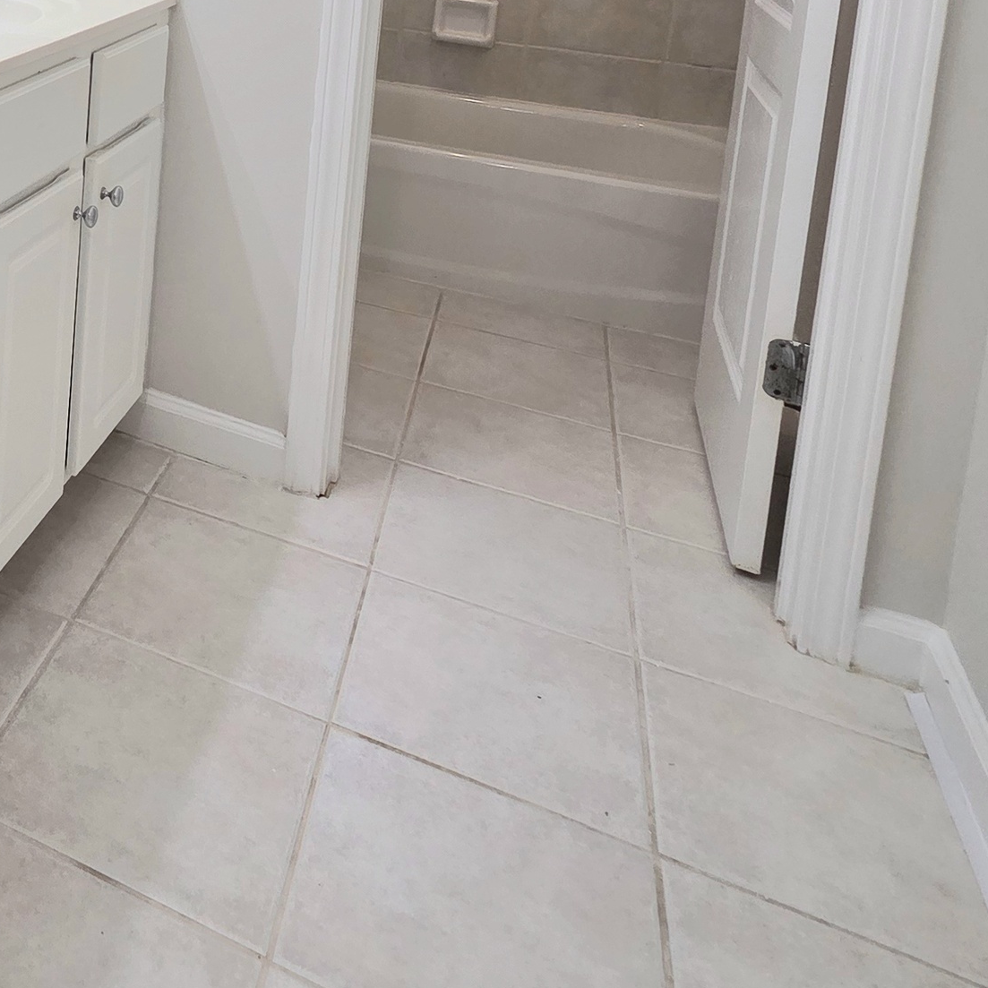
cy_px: -39
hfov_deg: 41.9
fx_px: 1033
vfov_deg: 42.7
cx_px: -67
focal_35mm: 32
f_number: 2.2
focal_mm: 2.2
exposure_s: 1/120
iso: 125
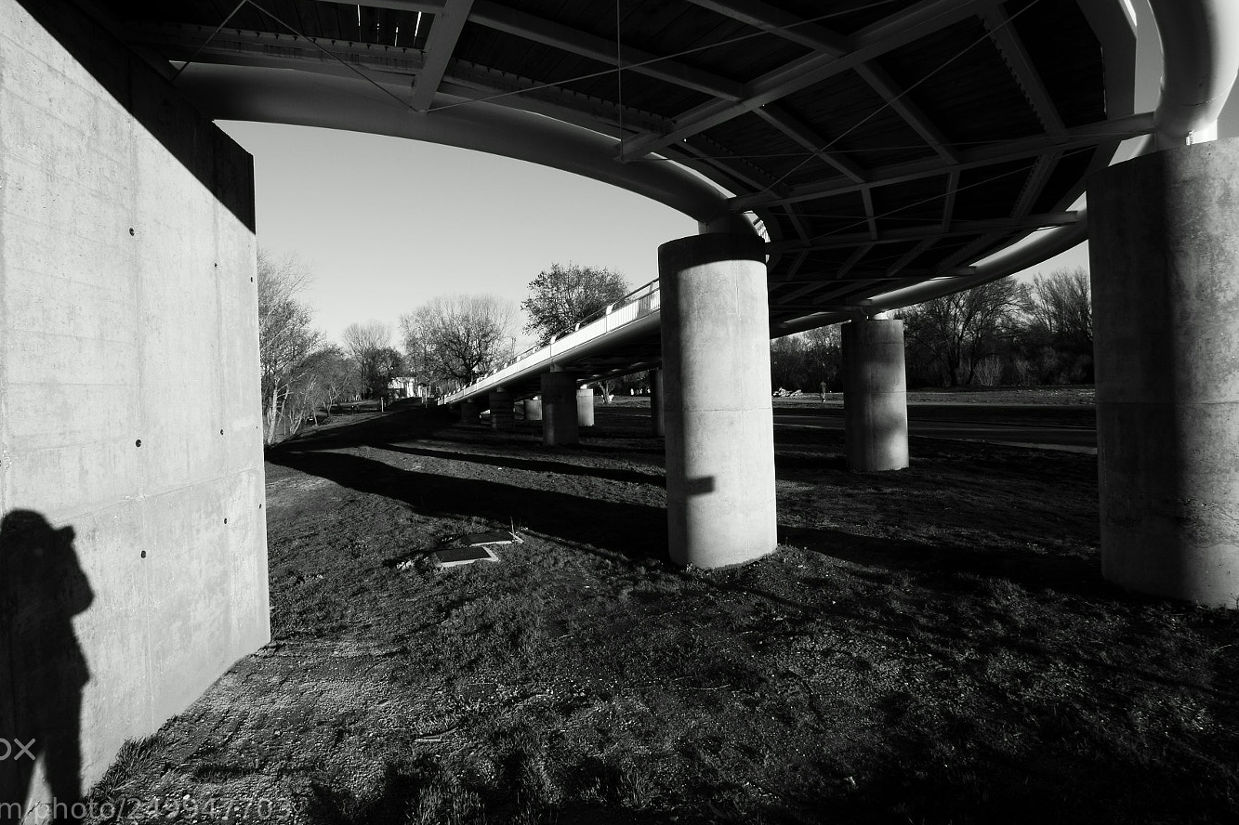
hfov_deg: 89.6
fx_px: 619
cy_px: 387
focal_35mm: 18
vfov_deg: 67.3
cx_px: 548
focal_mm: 10
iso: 125
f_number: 14
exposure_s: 1/60
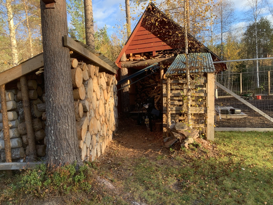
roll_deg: +2.1
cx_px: 136
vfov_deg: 53.1
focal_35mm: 26
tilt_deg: -4.9
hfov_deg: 67.3
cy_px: 102
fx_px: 205
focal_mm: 4.25
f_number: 1.8
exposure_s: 1/229
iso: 25
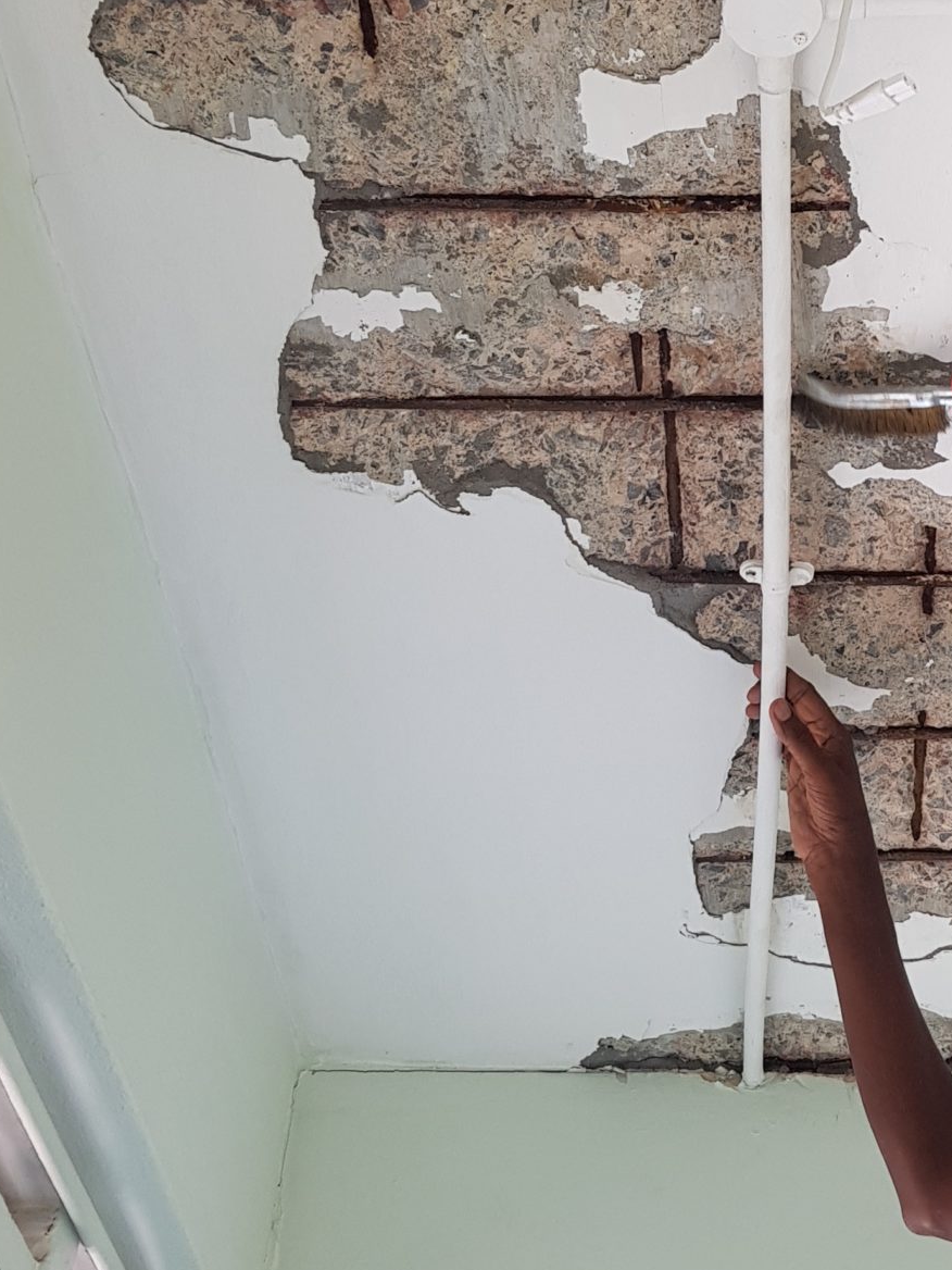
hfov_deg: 25.3
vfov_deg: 33.6
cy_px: 469
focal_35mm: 57
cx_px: 751
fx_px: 2090
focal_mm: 4.2
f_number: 1.7
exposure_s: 1/100
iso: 50
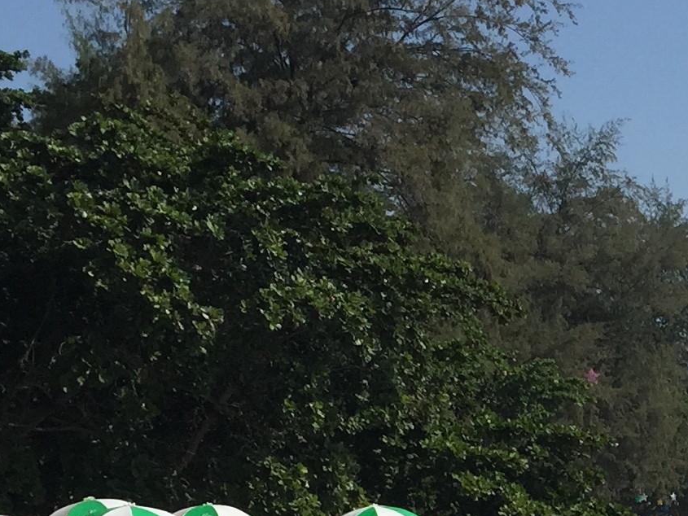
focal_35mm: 112
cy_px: 637
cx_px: 974
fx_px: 2226
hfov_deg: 16.3
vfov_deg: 12.9
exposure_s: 1/4405
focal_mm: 4.15
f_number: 2.2
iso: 32
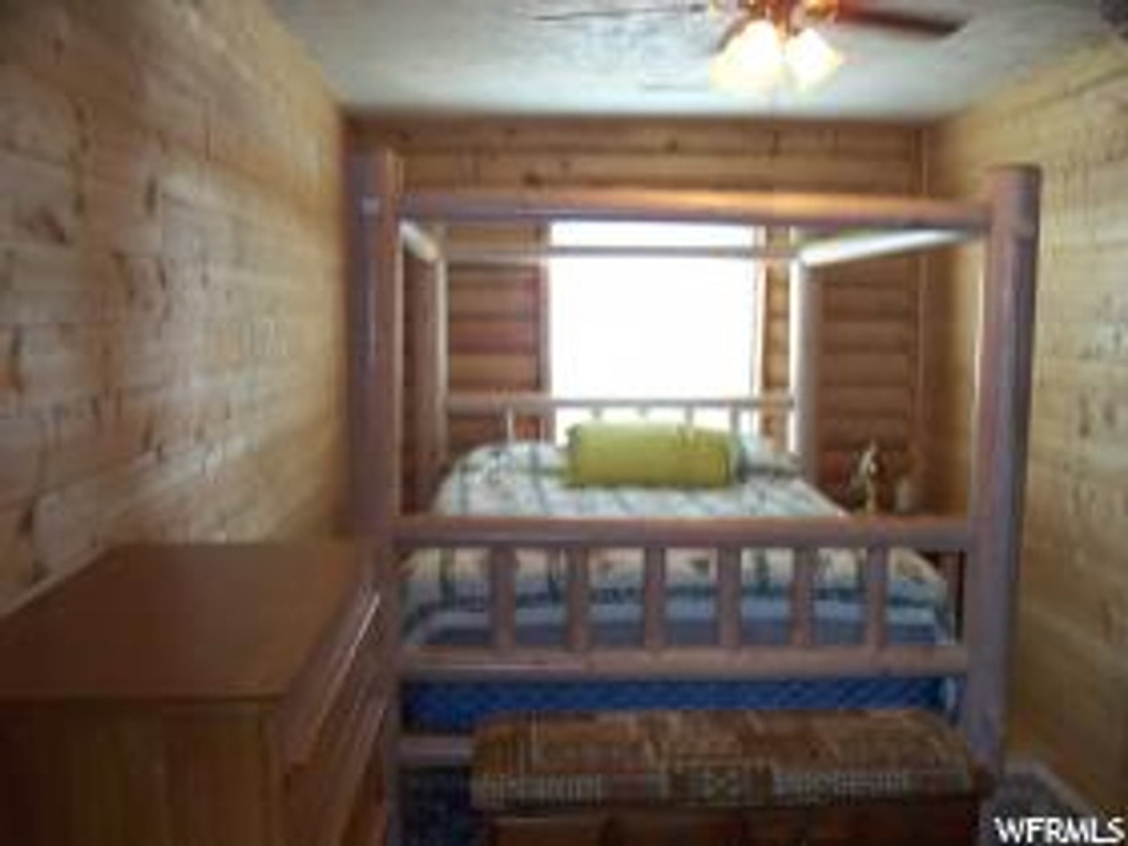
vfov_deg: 39.7
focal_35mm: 36
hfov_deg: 51.4
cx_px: 564
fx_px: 1173
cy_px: 423
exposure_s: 1/60
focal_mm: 7.54
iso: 200
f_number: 2.8
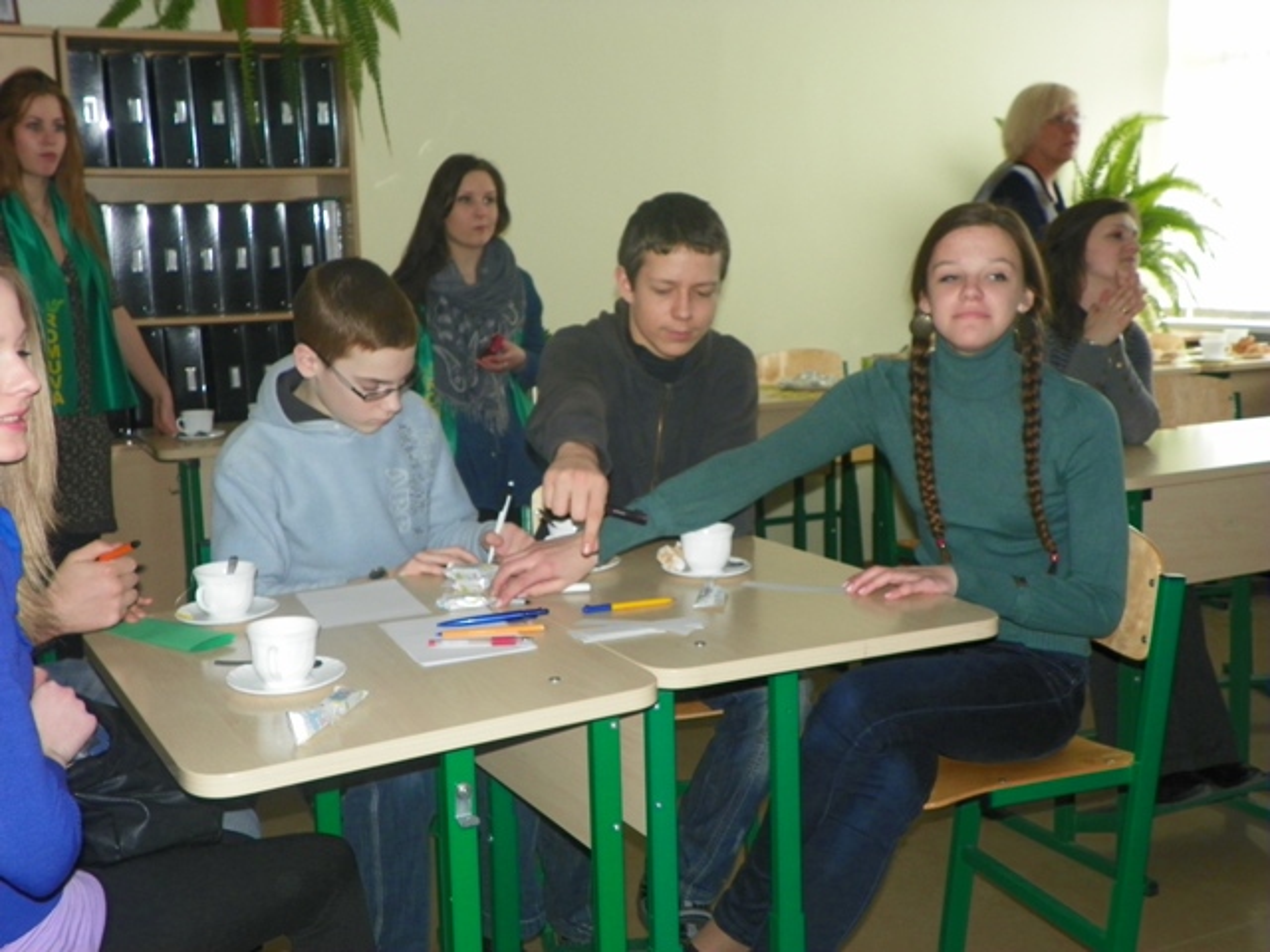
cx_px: 635
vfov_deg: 33.6
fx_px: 1578
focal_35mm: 43
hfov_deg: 43.9
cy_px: 476
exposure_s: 1/40
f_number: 3.2
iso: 200
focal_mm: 7.6
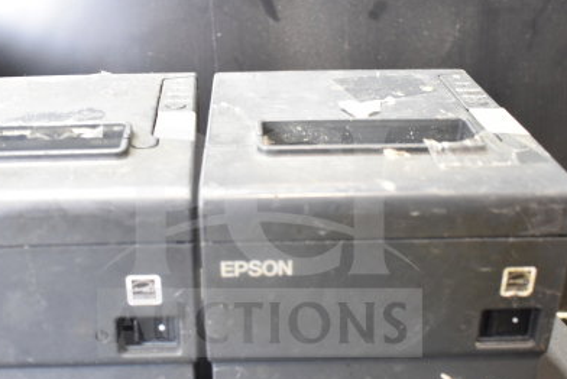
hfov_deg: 46.3
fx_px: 662
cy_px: 242
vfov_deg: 31.8
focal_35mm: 42
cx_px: 259
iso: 800
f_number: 3.5
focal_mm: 18
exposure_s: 1/30
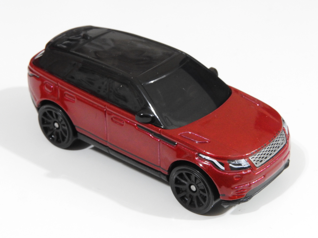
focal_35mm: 85
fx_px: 781
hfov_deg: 23.0
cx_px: 159
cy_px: 119
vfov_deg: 17.4
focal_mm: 15.2
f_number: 8
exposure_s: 1/5
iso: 800
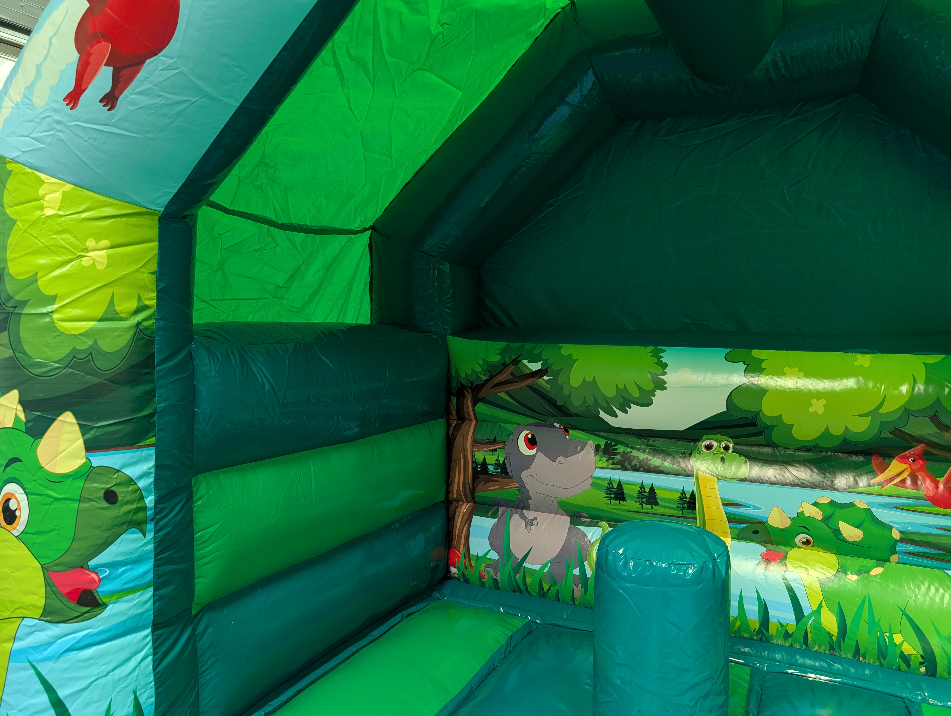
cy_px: 358
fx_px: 660
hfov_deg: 71.5
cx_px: 476
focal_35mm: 24
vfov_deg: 56.9
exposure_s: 1/50
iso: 22
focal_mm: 6.9
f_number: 1.68
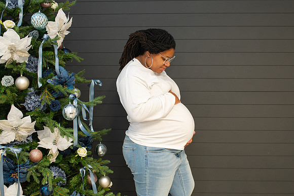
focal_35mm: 40
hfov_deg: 48.3
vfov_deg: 33.2
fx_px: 328
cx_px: 152
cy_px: 97
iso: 1000
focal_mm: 35
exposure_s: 1/200
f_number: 4
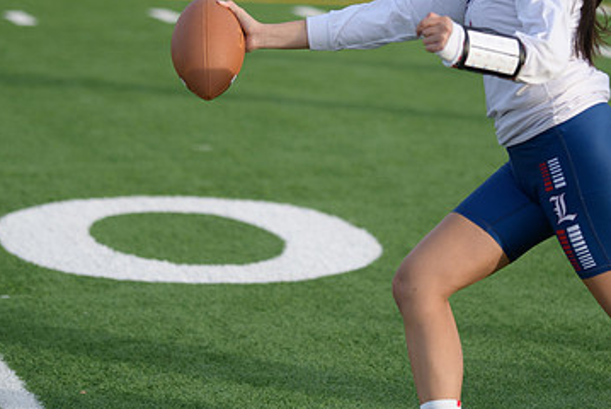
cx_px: 352
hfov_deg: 9.8
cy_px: 96
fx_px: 3567
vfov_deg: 6.5
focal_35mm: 210
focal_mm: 130
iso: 640
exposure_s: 1/4000
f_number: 2.8
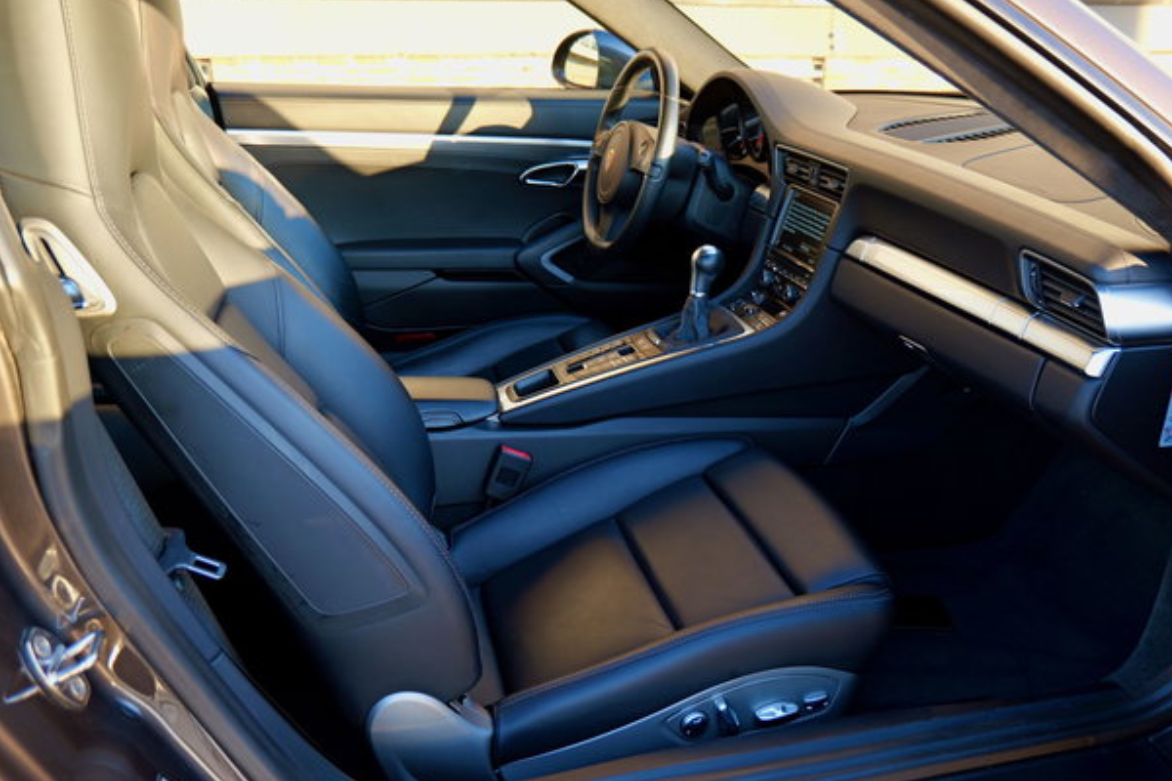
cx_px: 623
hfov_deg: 58.7
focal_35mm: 32
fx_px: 1042
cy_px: 394
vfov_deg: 41.1
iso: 250
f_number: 3.8
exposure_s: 1/60
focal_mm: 25
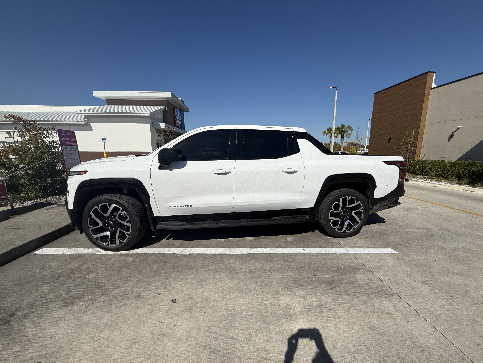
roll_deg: -0.8
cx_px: 242
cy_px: 182
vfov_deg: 85.7
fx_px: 195
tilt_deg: -9.8
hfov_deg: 102.1
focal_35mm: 14
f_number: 2.2
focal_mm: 2.22
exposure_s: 1/6173
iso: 50
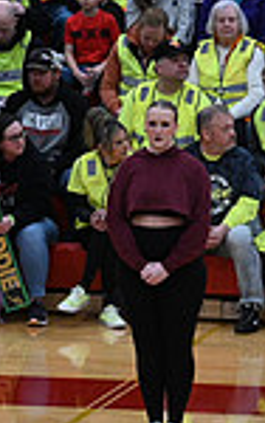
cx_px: 727
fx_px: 4994
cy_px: 441
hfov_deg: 3.0
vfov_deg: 4.8
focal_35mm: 433
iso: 4000
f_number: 4
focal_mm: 110
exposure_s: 1/400
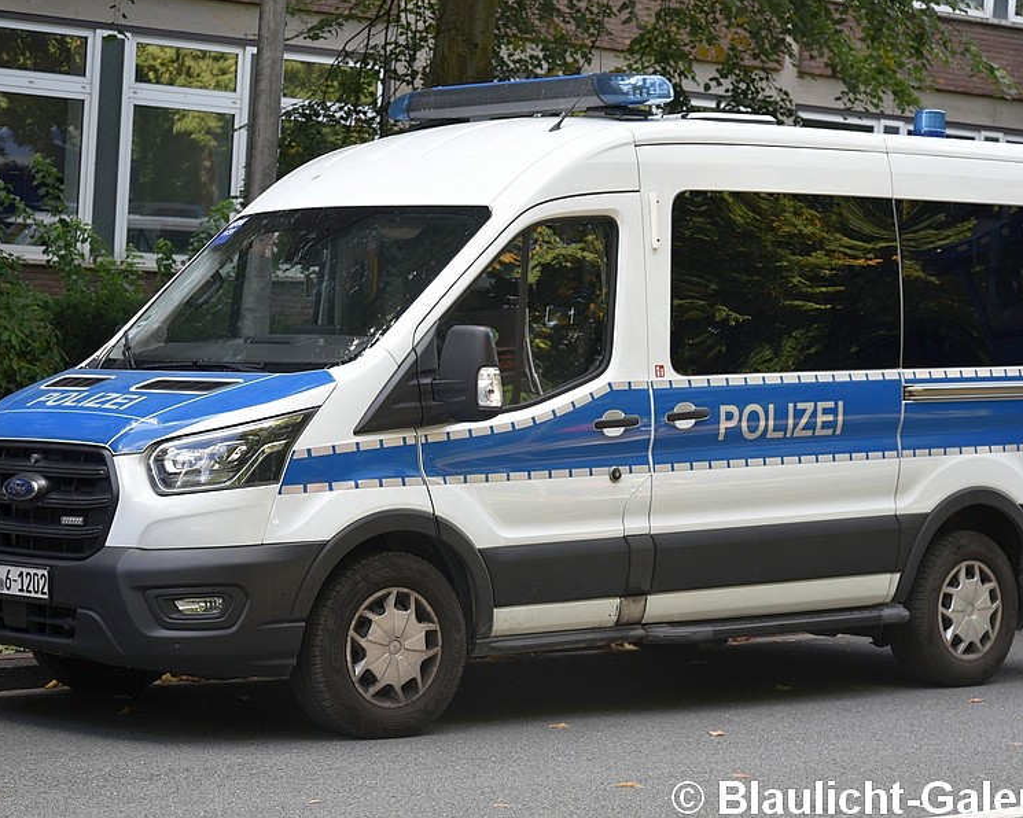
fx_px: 2574
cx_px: 523
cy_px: 408
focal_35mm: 85
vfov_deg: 18.1
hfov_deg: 22.5
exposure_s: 1/200
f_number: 7.1
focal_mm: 75
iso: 400
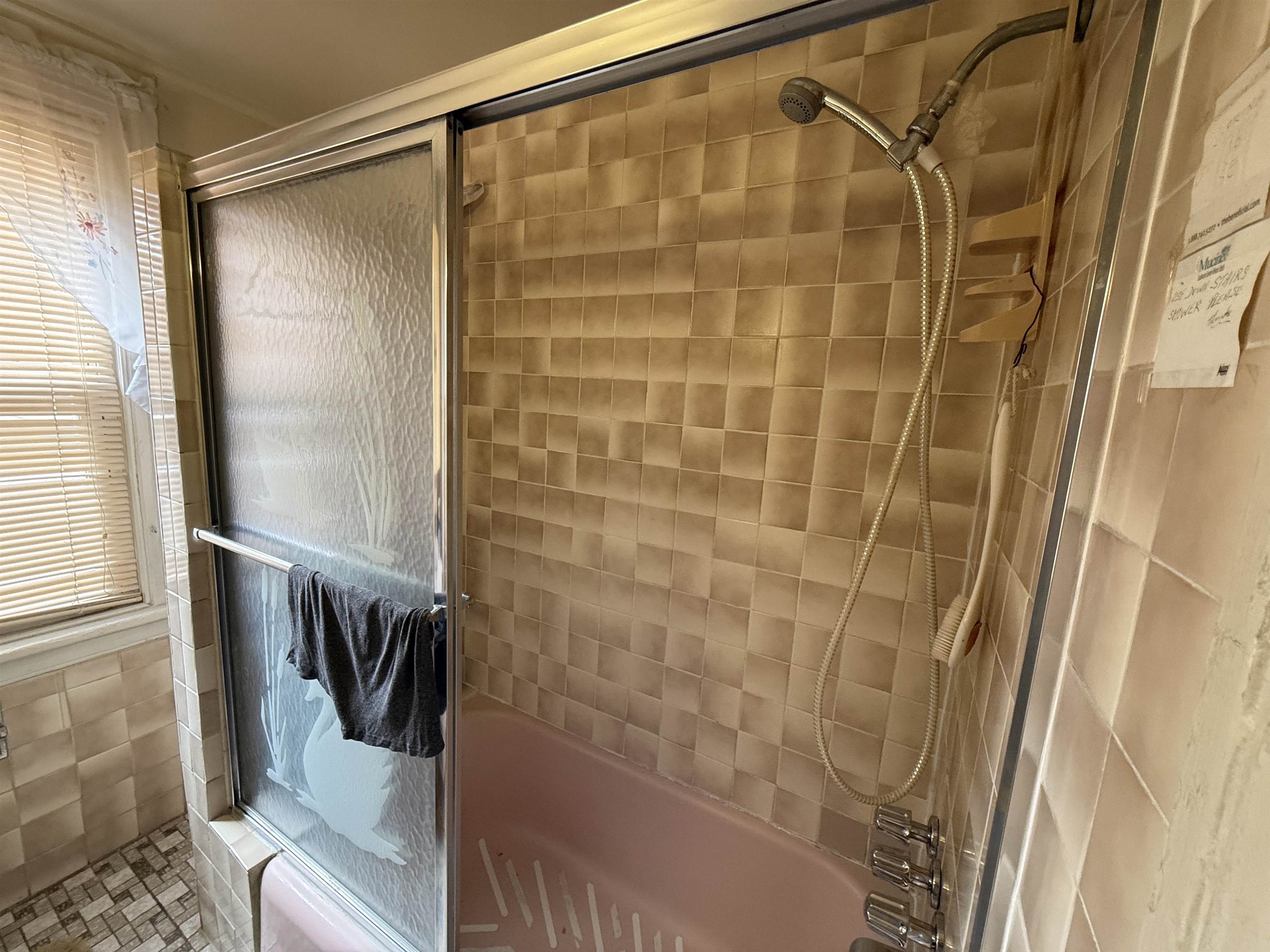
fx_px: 514
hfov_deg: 102.1
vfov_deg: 85.7
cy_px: 476
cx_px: 635
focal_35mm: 14
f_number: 2.2
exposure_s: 1/60
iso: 400
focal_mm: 2.22
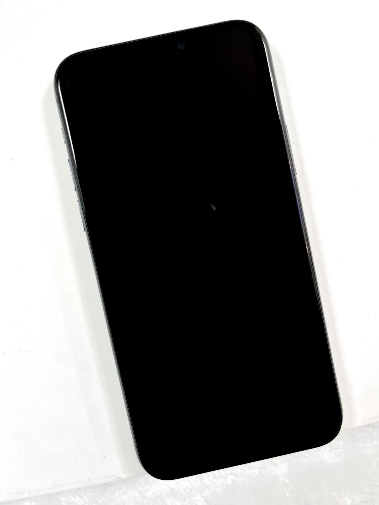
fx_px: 380
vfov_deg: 67.3
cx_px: 190
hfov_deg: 53.1
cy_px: 252
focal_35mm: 26
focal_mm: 5.1
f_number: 1.6
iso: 32
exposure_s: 1/120
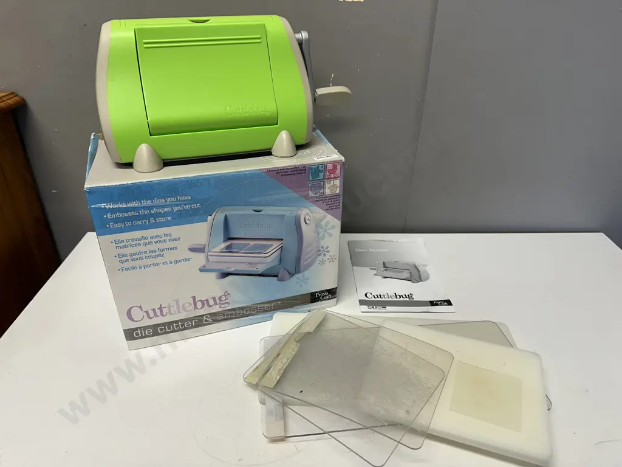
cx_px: 311
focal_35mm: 24
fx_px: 431
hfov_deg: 71.6
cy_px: 234
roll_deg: -1.1
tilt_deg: -30.7
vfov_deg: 56.8
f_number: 1.78
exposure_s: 1/100
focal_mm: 6.86
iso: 80
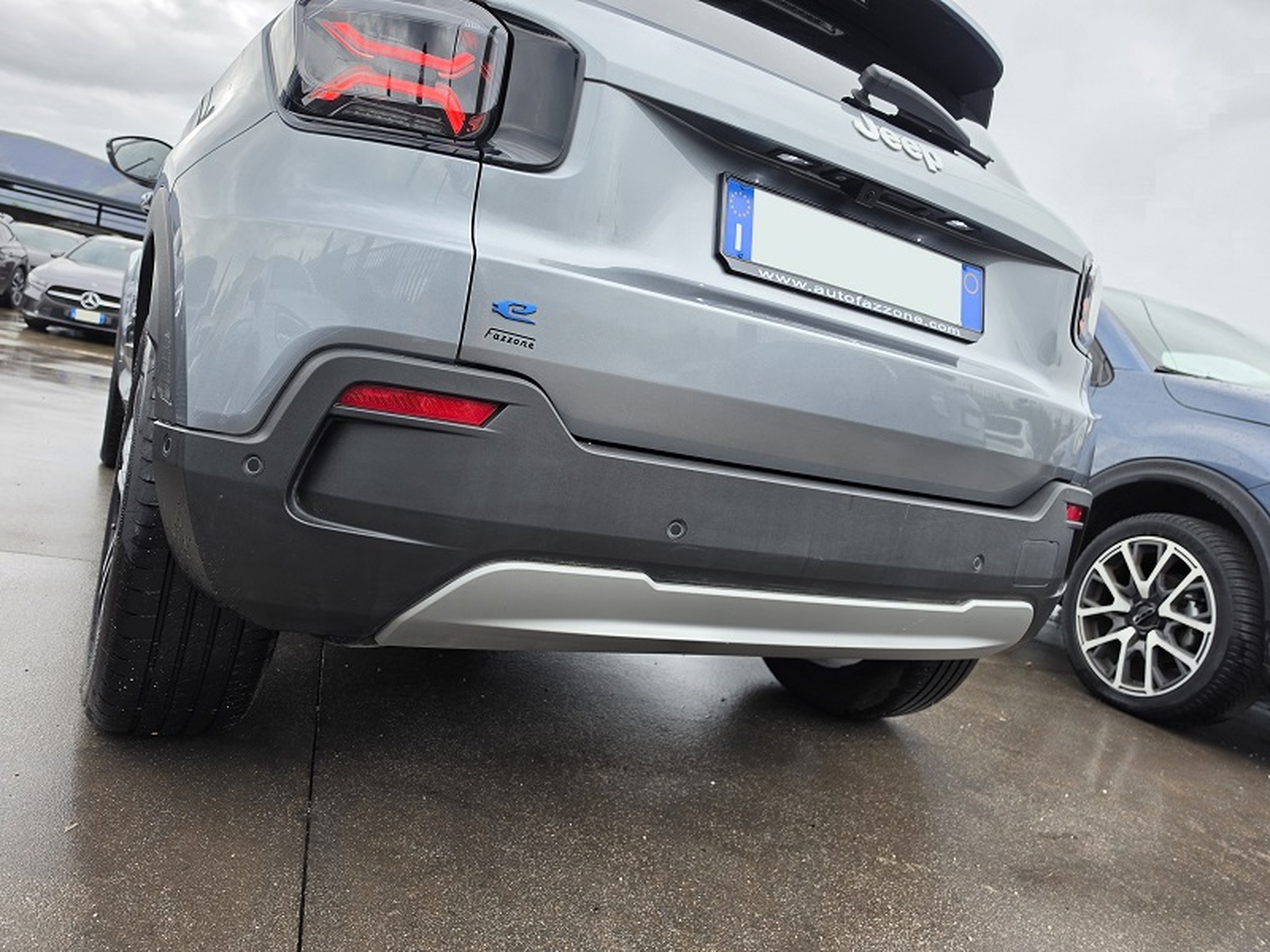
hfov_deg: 73.9
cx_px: 635
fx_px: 844
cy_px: 476
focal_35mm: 23
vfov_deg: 58.9
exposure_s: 1/359
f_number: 1.4
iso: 20
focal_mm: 6.5
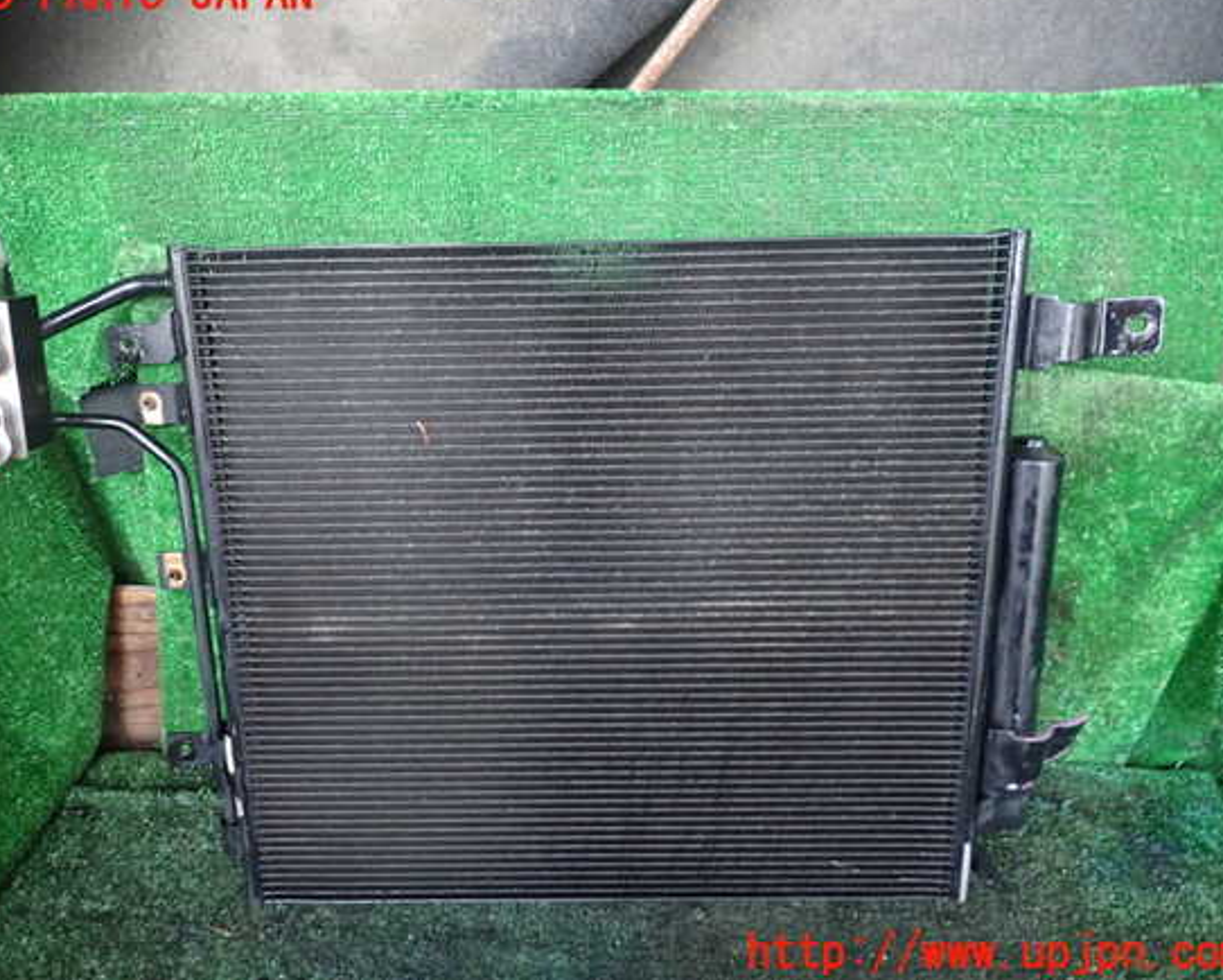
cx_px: 580
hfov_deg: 64.0
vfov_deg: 53.2
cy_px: 474
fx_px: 978
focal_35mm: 27
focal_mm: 4.5
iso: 640
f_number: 2
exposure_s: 1/30
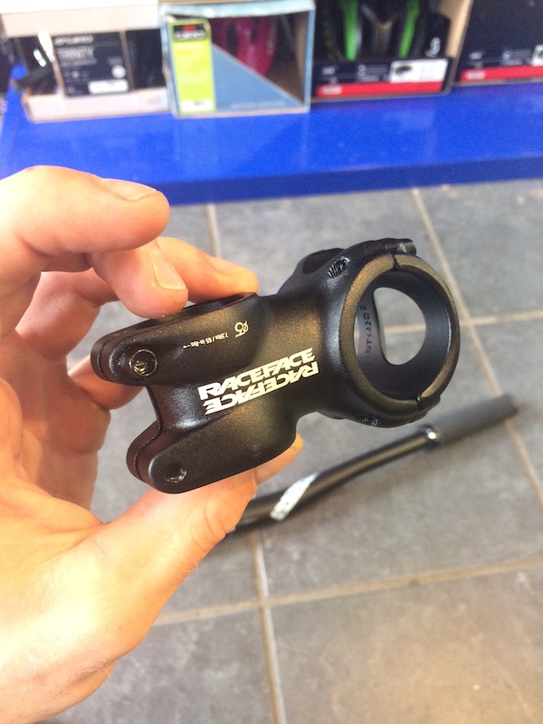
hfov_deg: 48.2
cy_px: 362
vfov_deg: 61.7
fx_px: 607
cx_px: 272
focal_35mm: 29
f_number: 2.2
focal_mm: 4.15
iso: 200
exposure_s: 1/33
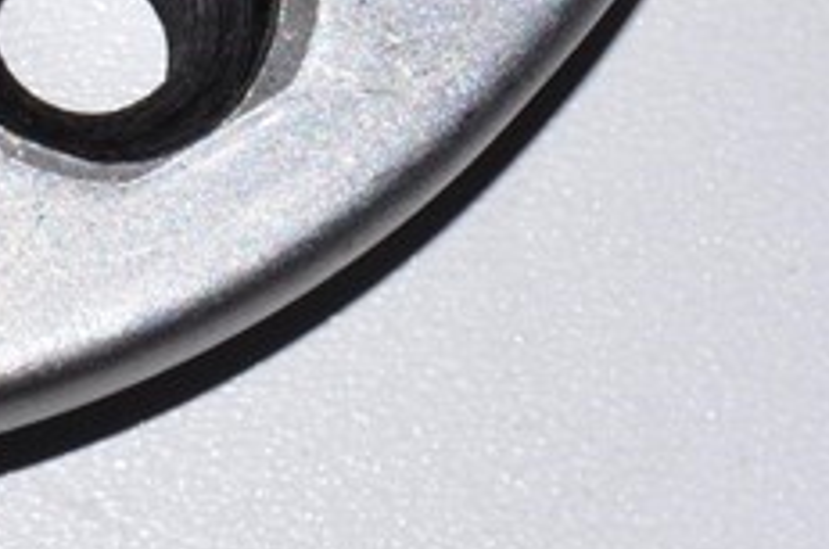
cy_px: -725
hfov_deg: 5.1
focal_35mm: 403
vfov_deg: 3.4
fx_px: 9271
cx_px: -373
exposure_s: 1/125
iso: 160
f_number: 20
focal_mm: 55
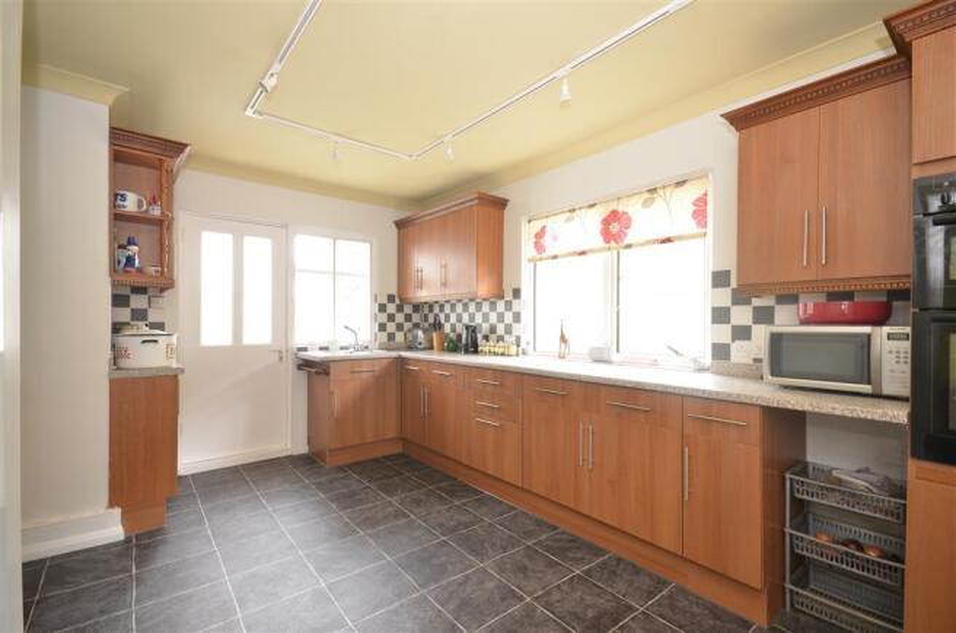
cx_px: 478
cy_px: 316
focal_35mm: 16
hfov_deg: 95.1
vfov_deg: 71.8
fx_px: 437
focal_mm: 11
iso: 320
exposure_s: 1/2
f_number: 7.1
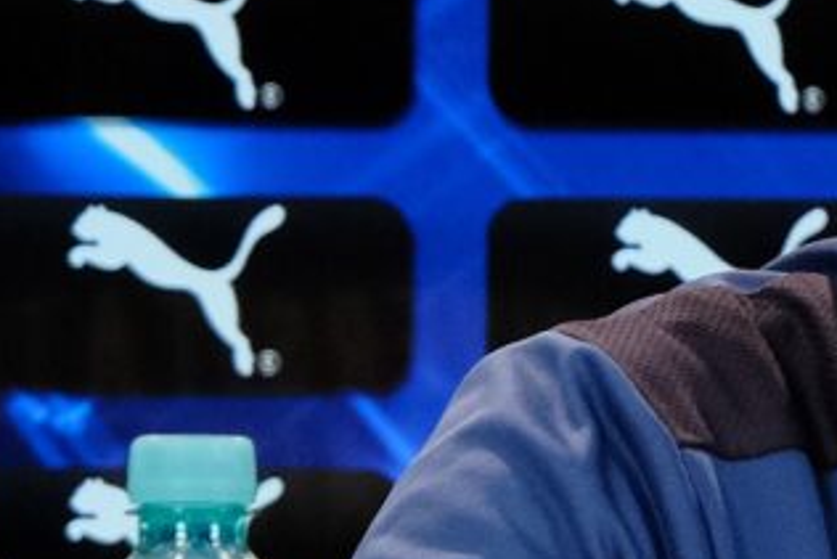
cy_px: 134
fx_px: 12351
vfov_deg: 2.6
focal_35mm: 531
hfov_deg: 3.9
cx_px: 856
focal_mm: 80
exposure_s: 1/125
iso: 1600
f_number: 5
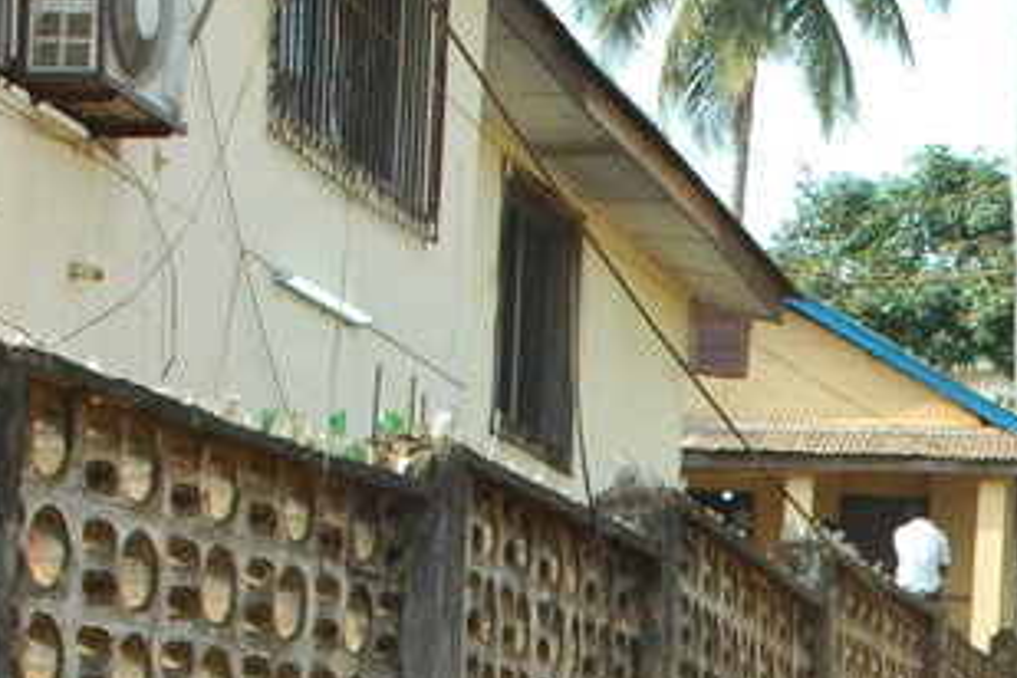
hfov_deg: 14.1
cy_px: 1002
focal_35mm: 139
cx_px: 1346
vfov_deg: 9.6
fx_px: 3926
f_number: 6.3
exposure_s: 1/160
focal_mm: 28
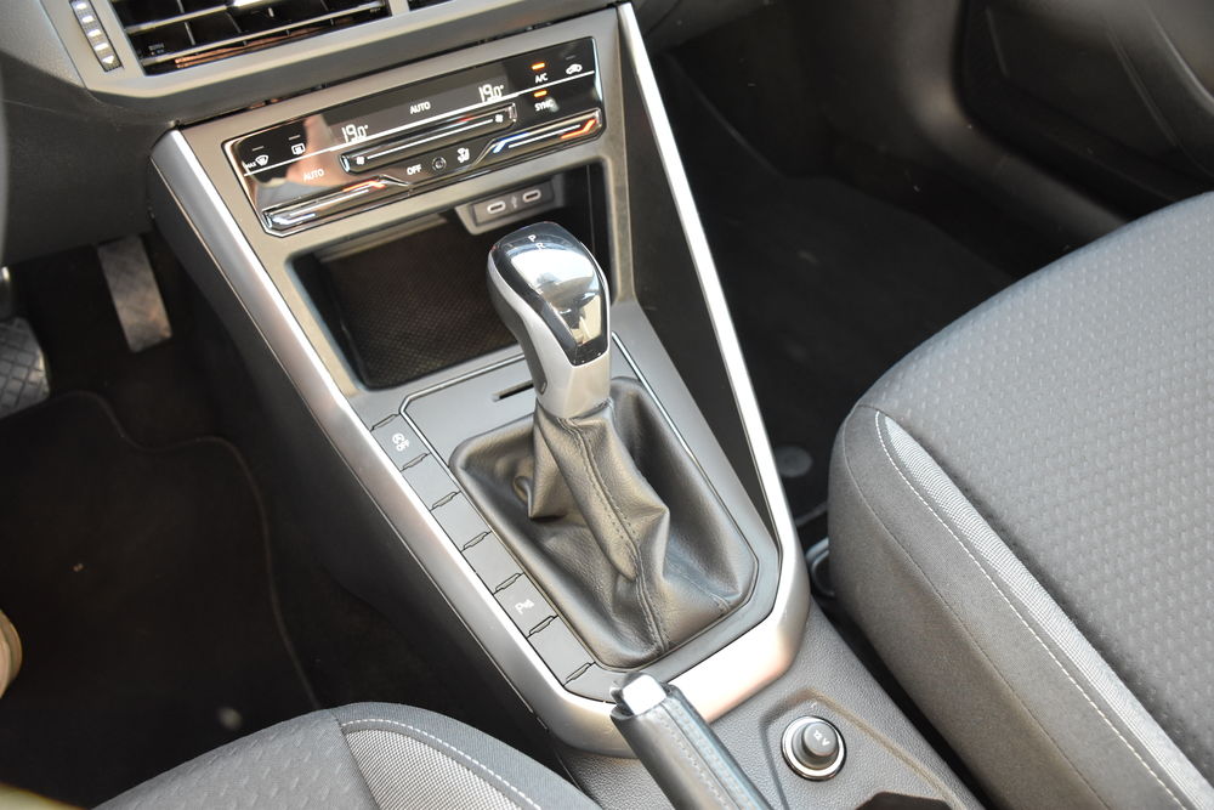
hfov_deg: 61.9
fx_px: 1012
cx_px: 607
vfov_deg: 43.6
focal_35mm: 30
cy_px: 405
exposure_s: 1/60
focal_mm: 20
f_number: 3.5
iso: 1800
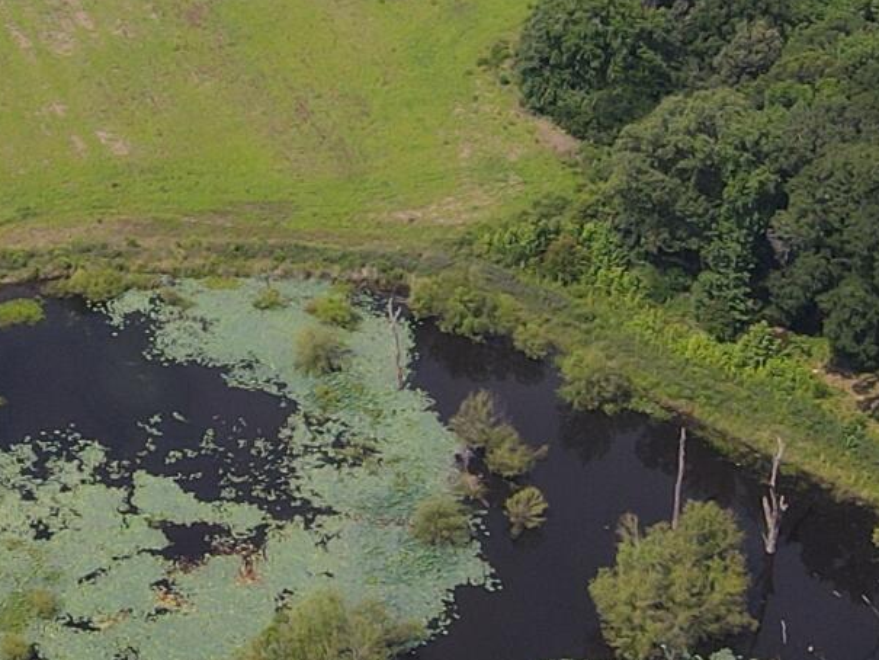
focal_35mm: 119
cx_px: -86
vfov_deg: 12.1
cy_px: -230
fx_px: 3022
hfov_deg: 16.1
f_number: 2.8
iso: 100
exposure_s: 1/640
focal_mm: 4.5
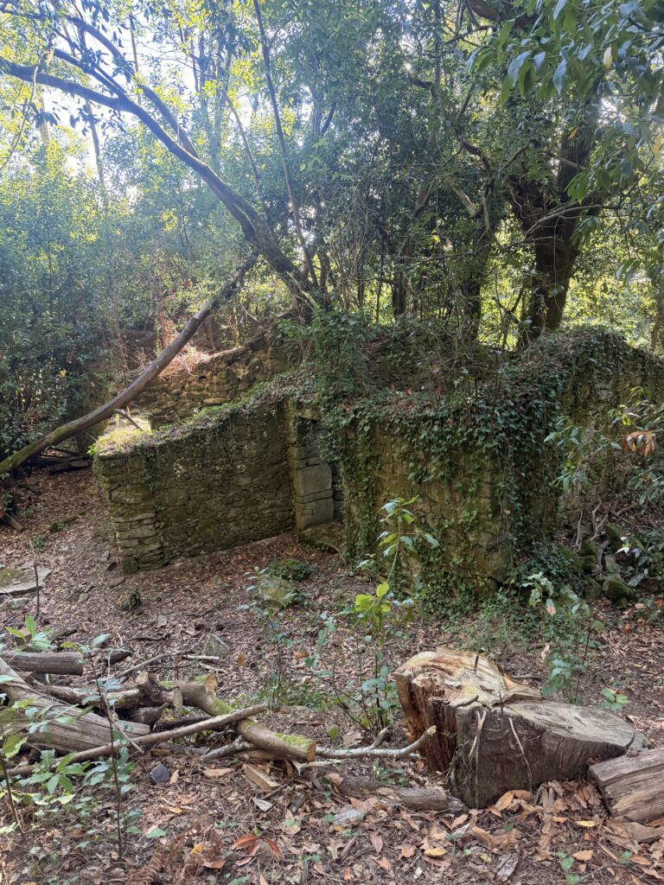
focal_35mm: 24
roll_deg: +1.3
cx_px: 332
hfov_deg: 56.8
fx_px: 614
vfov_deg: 71.6
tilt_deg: -14.4
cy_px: 442
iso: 200
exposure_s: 1/86
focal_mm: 6.76
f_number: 1.78
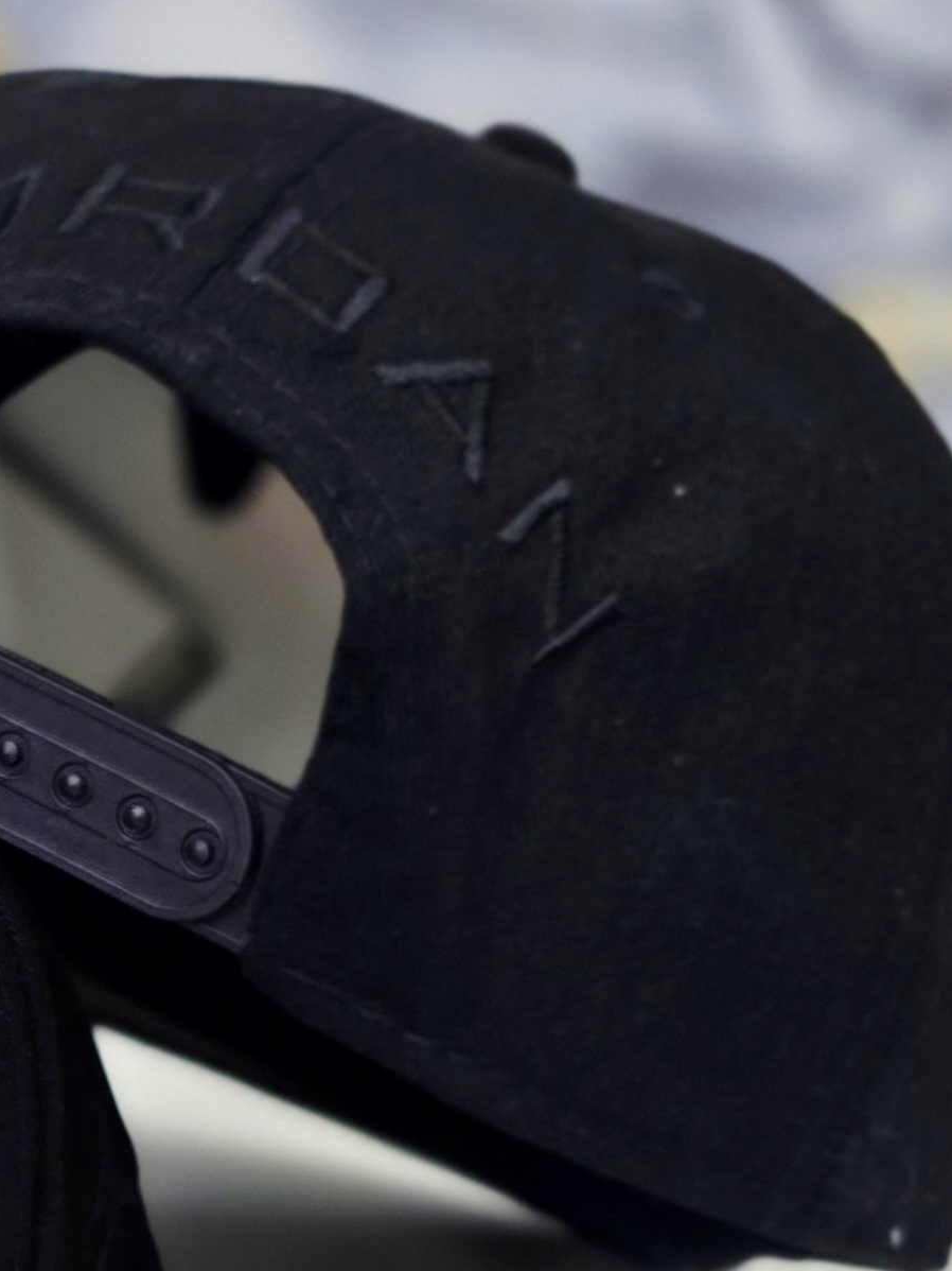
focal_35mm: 76
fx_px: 2788
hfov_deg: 17.3
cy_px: 1096
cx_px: -516
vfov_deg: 25.0
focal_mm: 6.3
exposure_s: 1/101
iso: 80
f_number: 1.7
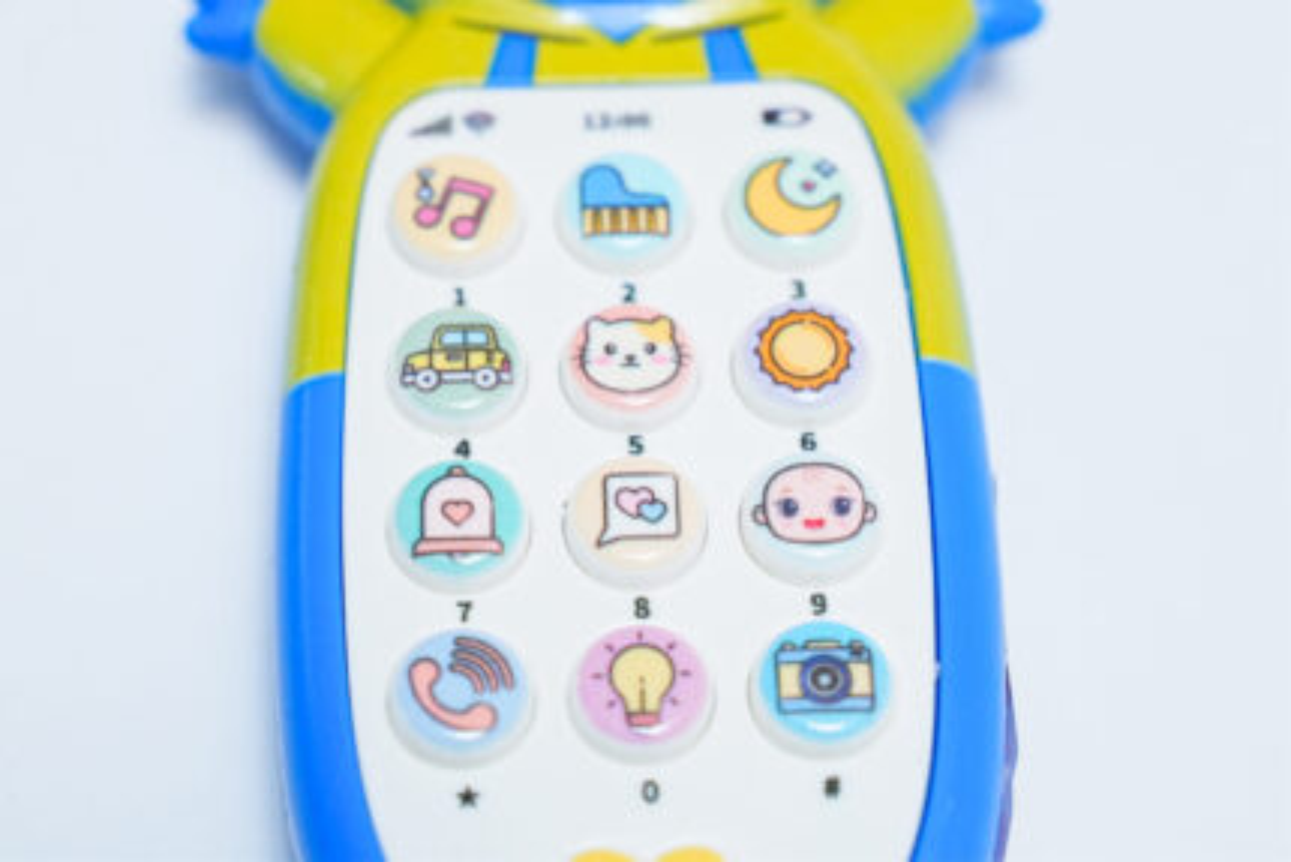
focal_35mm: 105
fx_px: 3766
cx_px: 646
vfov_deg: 13.1
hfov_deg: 19.4
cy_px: 431
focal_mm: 70
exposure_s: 1/640
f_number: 4.5
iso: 3200
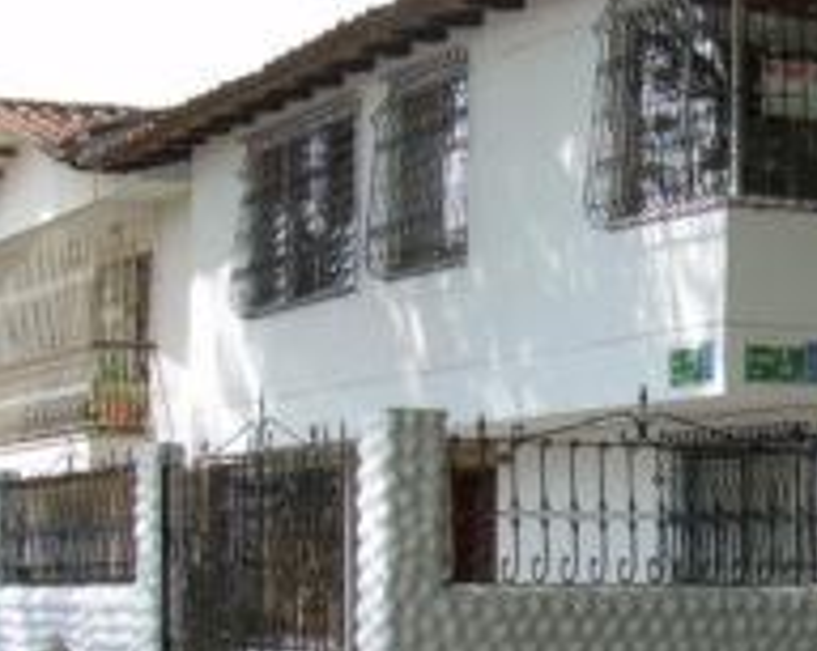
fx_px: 2728
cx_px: 894
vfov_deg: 13.6
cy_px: 451
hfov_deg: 16.5
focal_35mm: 113
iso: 50
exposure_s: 1/210
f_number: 4.6
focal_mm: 6.3
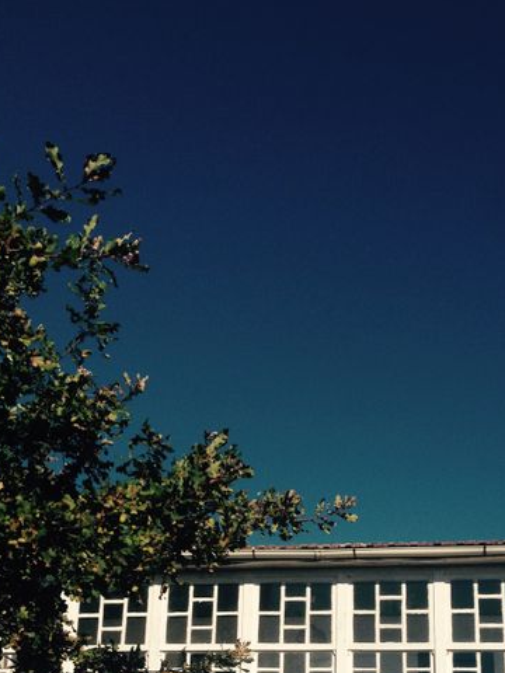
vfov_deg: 33.9
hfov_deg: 26.6
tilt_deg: +18.9
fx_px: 1070
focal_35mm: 55
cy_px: 534
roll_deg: -0.6
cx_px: 268
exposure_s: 1/3195
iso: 50
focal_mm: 4.12
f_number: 2.4
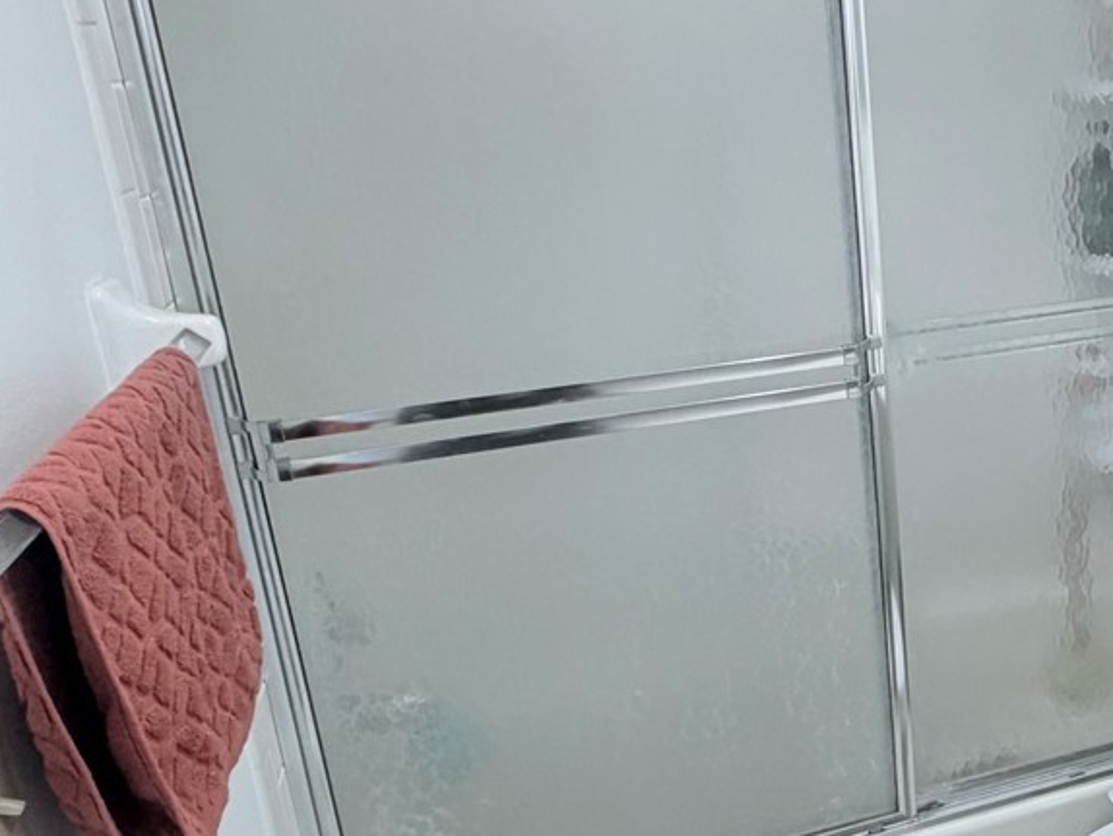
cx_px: 1030
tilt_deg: -17.3
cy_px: 402
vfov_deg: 36.8
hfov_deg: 43.2
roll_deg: +2.6
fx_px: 1254
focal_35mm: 39
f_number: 2.2
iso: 200
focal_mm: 2.22
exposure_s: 1/60
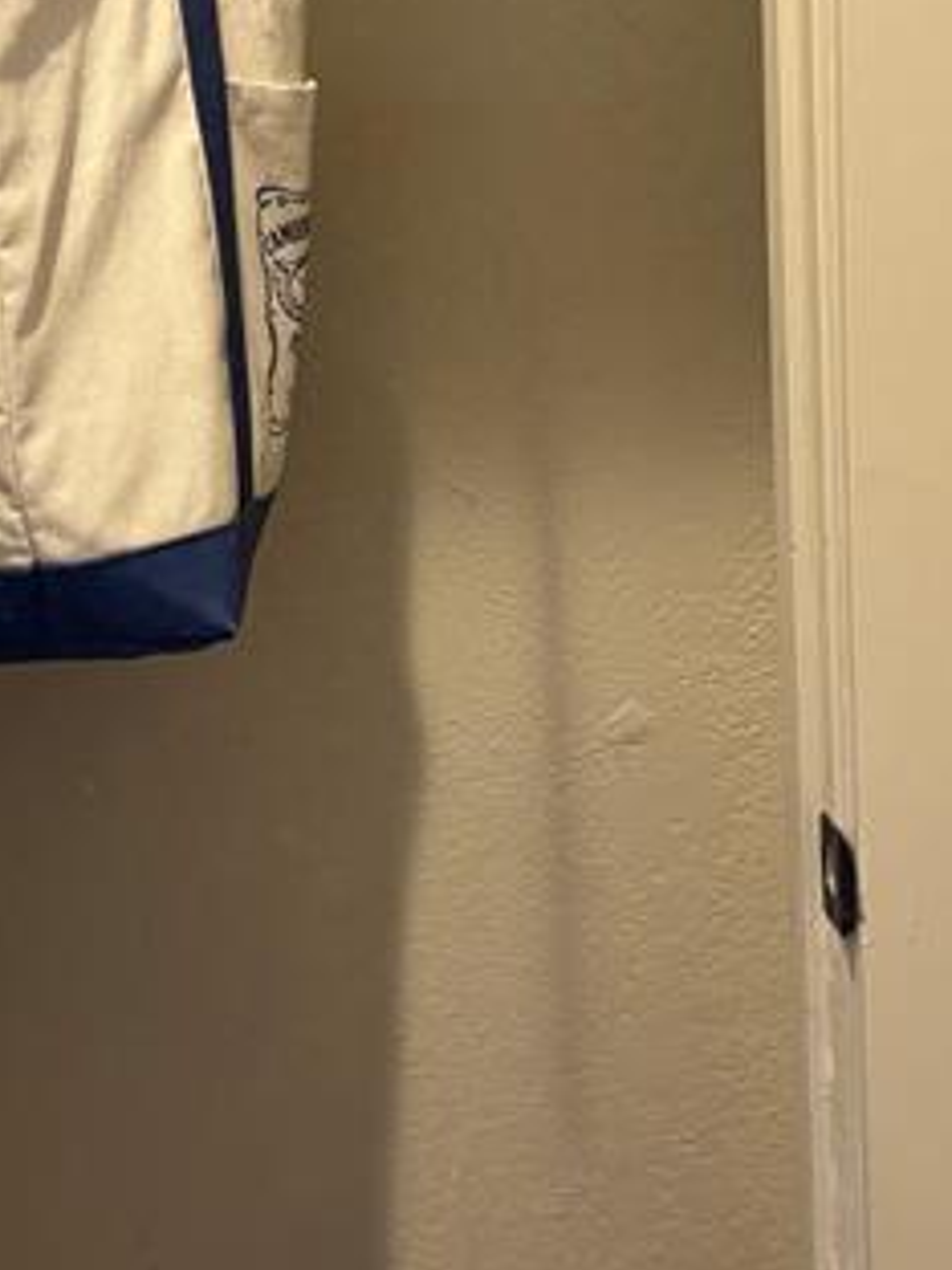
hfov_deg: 22.8
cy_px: 493
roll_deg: +4.7
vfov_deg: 30.2
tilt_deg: -11.7
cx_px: 321
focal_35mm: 64
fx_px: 2347
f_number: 1.6
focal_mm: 5.96
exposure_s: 1/60
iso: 200
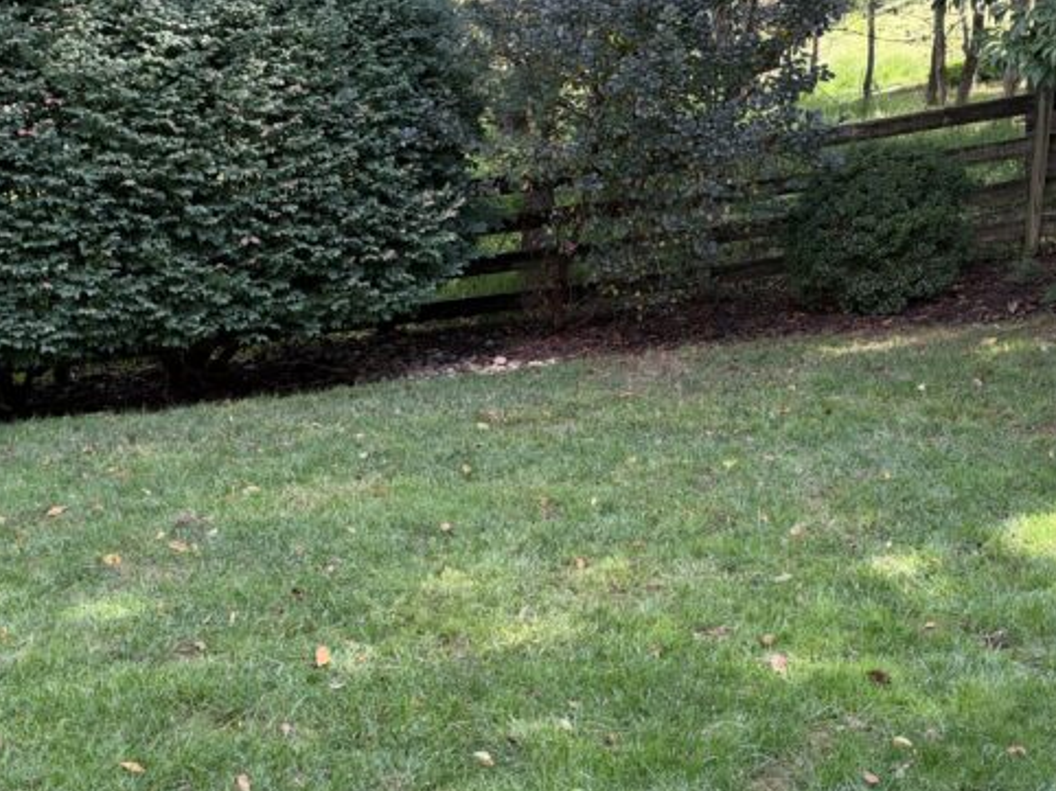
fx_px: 1555
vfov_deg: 28.5
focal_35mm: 51
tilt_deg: -14.7
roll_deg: -0.7
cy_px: 416
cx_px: 611
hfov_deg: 37.4
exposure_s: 1/121
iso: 80
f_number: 1.8
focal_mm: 6.93
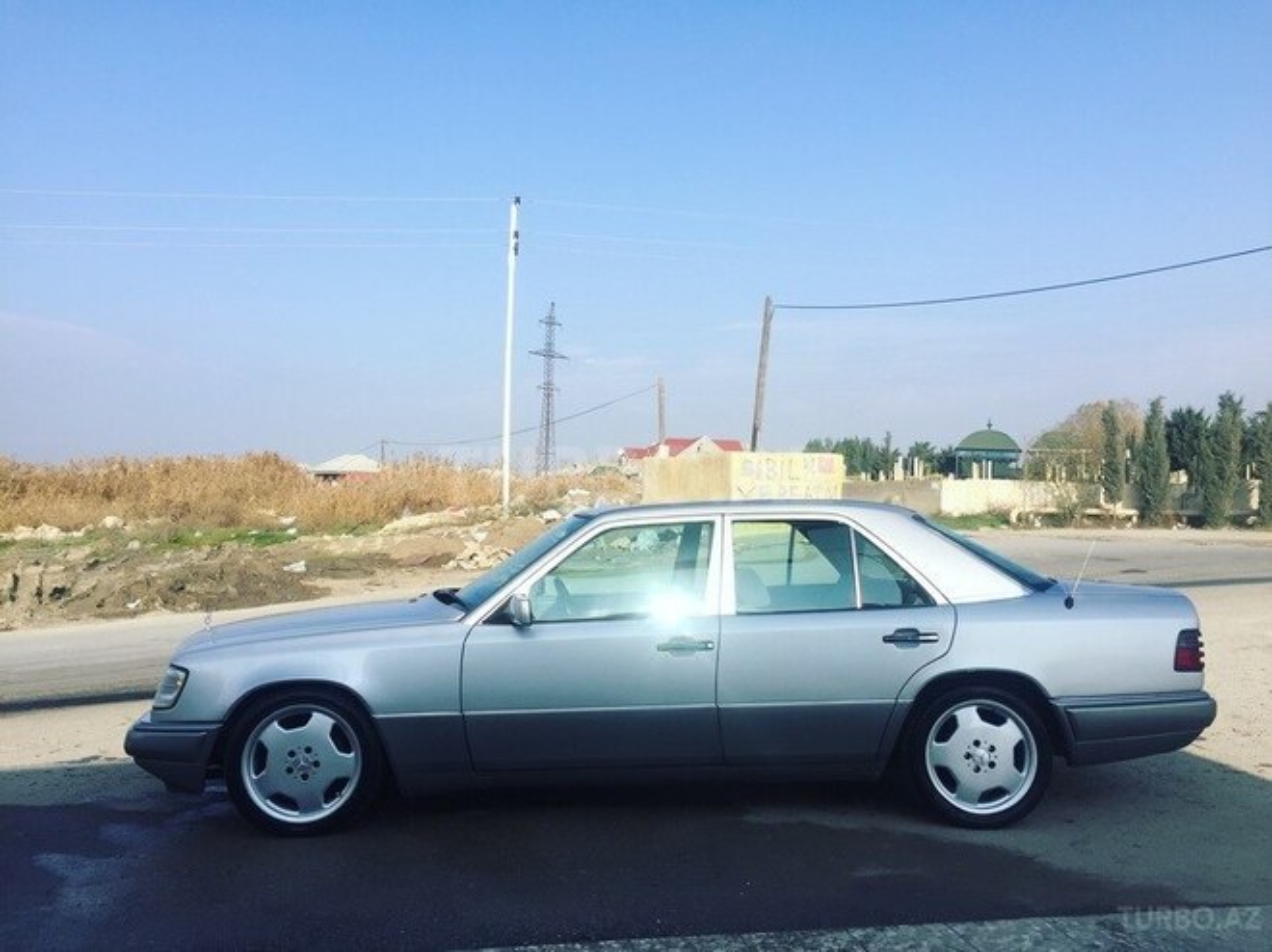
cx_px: 636
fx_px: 1065
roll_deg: -2.4
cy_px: 476
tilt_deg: +2.6
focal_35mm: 29
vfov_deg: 48.2
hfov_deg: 61.7
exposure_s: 1/1883
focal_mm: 4.15
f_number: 2.2
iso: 32
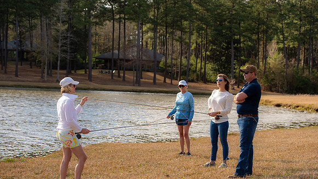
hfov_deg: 25.9
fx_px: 691
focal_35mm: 82
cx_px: 159
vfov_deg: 14.7
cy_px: 94
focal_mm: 78
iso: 50
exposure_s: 1/125
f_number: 5.6
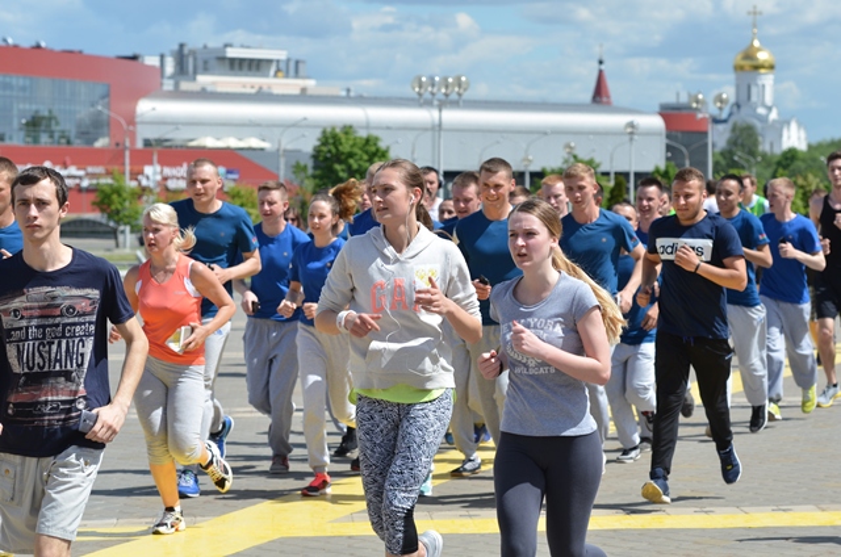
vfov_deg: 10.1
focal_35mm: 135
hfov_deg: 15.2
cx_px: 420
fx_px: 3147
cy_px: 278
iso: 100
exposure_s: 1/500
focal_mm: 90
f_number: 5.6
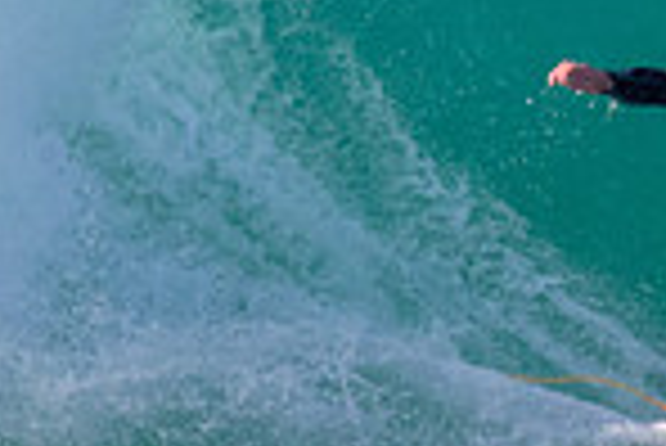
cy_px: -43
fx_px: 79256
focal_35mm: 4280
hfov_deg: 0.5
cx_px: 952
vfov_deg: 0.3
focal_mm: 800
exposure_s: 1/2000
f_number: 11
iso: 2200
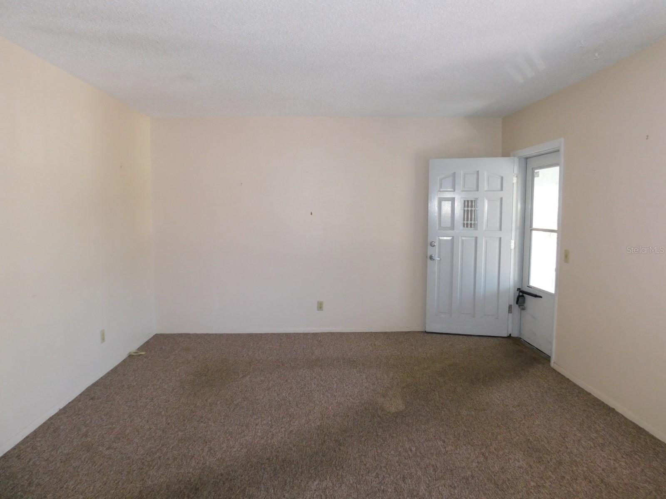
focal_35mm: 23
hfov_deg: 73.9
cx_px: 333
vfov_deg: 58.9
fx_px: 443
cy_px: 250
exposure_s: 1/30
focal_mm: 4
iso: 200
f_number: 3
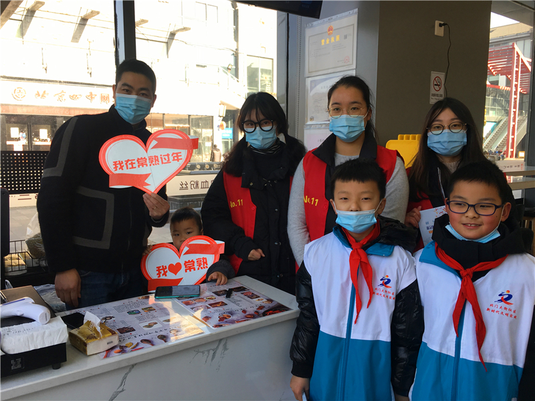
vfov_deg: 48.2
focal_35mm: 29
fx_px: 448
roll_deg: +0.0
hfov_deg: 61.7
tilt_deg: -5.8
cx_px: 268
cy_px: 200
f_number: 2.2
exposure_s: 1/167
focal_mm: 4.15
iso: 25
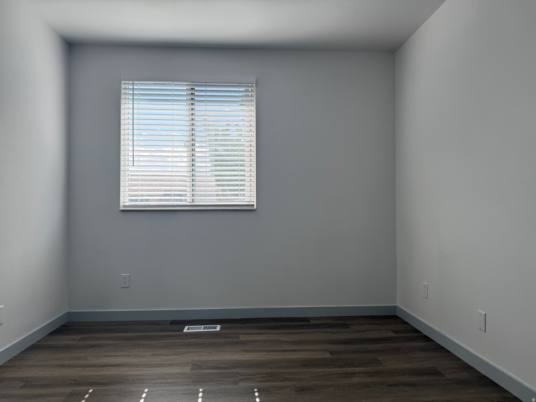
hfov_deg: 71.6
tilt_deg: +1.8
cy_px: 201
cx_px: 268
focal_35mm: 24
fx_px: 372
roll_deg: +0.2
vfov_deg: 56.8
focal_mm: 6.76
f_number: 1.78
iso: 100
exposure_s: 1/955
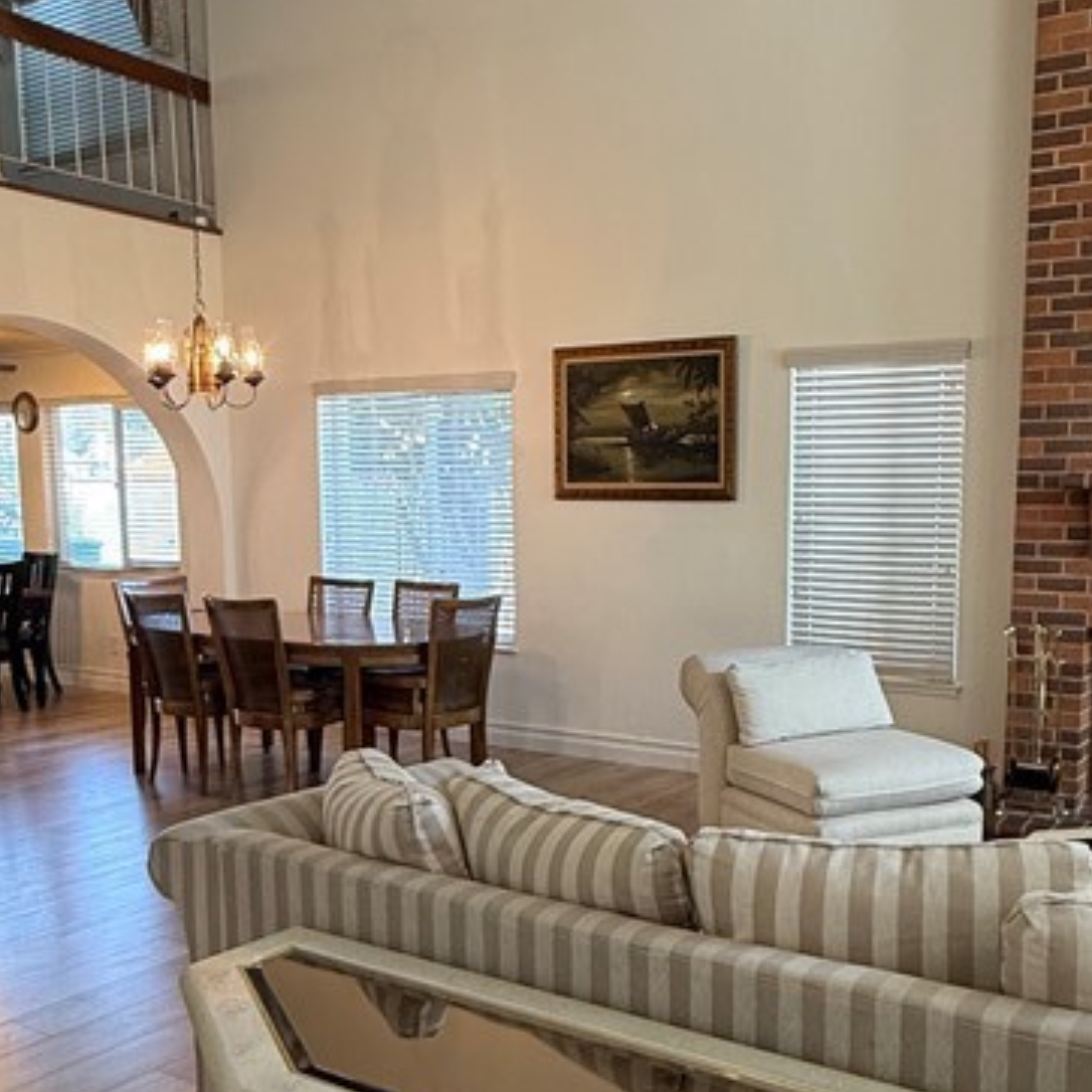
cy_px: 679
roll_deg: -0.2
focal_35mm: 35
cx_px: 670
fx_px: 1249
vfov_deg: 46.8
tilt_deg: -7.9
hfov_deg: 46.9
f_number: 2.2
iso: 200
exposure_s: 1/60
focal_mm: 2.22
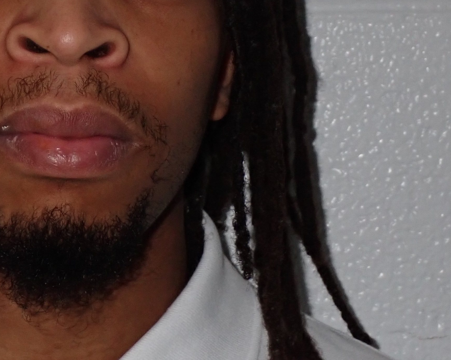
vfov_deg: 13.5
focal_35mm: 113
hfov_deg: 16.8
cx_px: 40
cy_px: 42
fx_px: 1508
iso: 400
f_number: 9
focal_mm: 9.01
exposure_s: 1/50
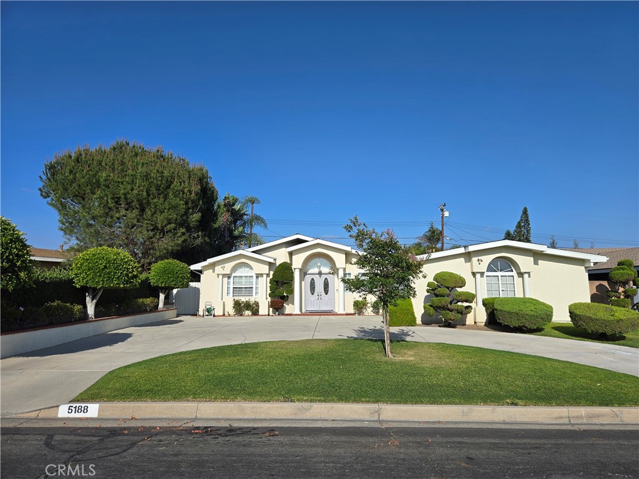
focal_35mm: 23
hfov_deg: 73.9
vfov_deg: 58.9
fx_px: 425
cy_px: 240
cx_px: 320
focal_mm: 5.4
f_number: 1.8
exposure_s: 1/3009
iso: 25
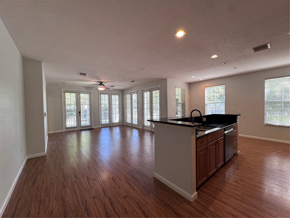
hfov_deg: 102.1
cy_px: 109
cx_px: 145
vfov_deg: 85.7
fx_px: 117
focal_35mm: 14
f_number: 2.2
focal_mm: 2.22
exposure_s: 1/120
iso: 160
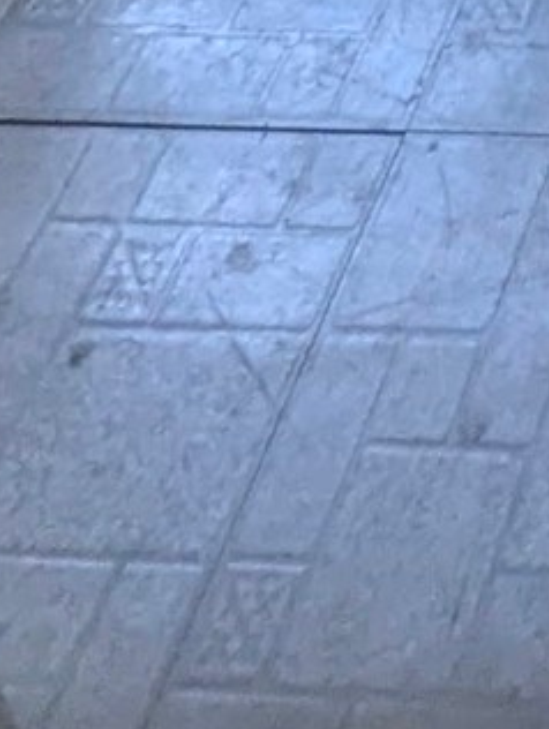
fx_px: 1772
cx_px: 1406
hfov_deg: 12.6
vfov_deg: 10.6
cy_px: -1602
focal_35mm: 84
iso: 57
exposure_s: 1/120
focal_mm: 1.95
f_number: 2.2
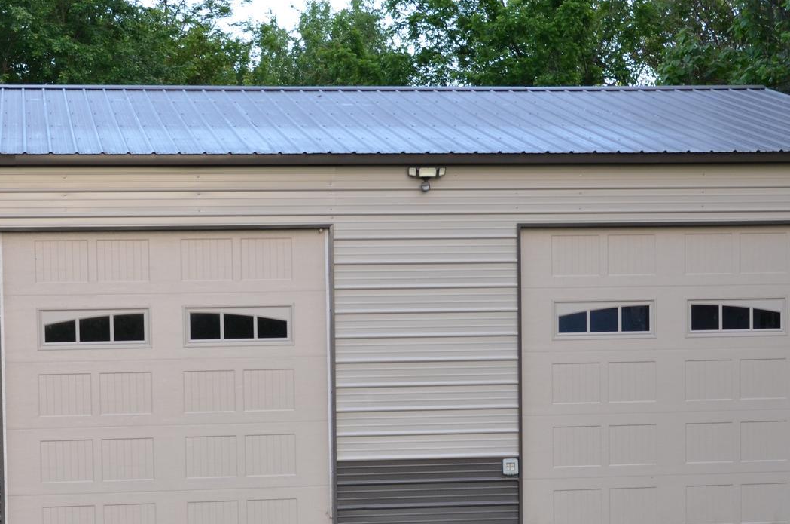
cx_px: 308
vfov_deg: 16.5
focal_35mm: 82
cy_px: 397
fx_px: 1796
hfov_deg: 24.8
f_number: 4.5
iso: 400
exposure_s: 1/80
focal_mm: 28
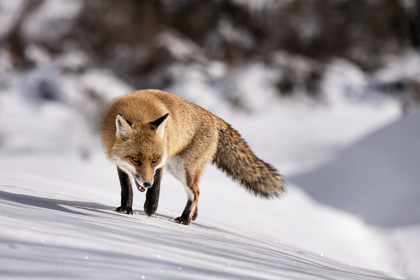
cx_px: 210
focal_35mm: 200
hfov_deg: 10.3
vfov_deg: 6.9
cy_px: 140
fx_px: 2333
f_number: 4.8
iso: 200
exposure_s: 1/6000
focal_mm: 200
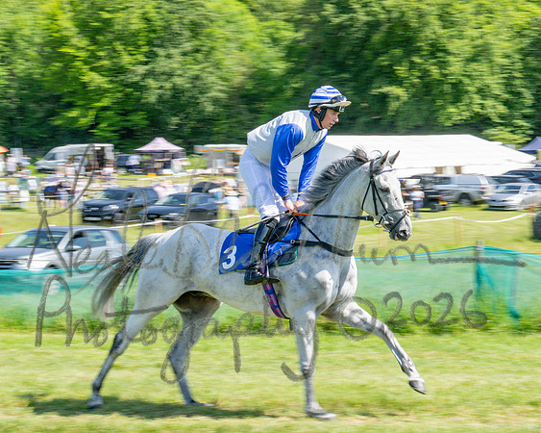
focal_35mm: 118
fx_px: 1894
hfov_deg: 16.3
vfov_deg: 13.0
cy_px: 216
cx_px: 269
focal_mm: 70
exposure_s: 1/160
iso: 200
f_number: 18
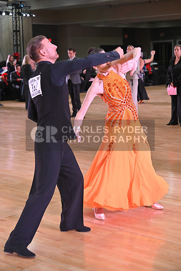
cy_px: 136
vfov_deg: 28.8
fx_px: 528
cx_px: 90
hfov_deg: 19.5
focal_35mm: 70
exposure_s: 1/320
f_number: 5
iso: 3200
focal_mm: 70
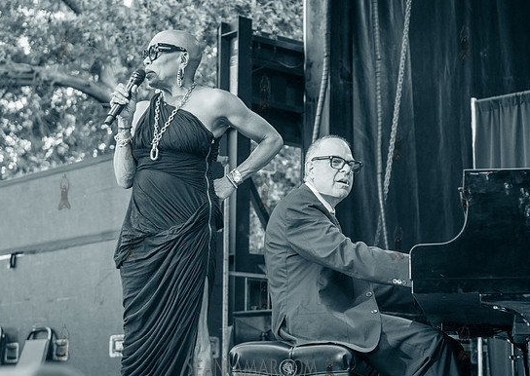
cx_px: 329
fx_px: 1367
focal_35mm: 91
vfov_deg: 15.7
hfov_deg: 21.9
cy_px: 161
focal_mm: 70
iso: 2500
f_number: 4
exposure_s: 1/400
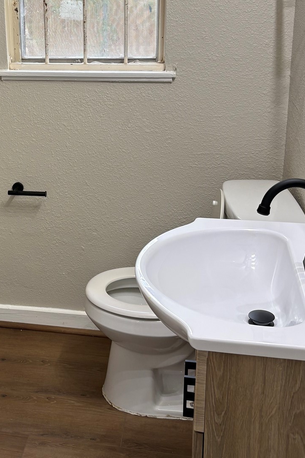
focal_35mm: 51
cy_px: 155
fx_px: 648
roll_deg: +1.9
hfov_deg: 25.9
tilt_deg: -15.9
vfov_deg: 38.5
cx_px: 51
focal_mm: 5.96
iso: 80
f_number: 1.6
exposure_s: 1/60
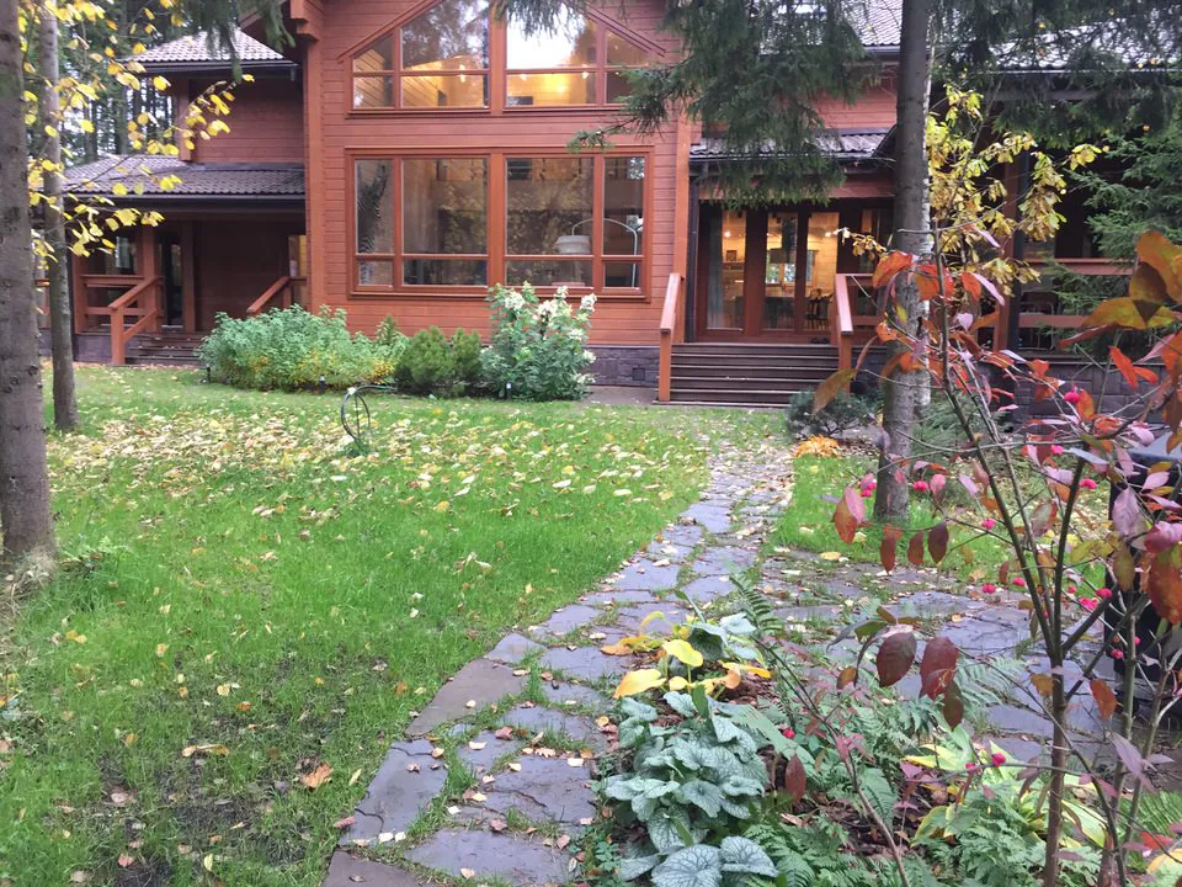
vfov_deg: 48.2
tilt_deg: -6.9
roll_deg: -0.6
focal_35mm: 29
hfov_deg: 61.7
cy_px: 444
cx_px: 591
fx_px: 990
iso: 80
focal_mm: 4.15
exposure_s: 1/33
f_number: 2.2
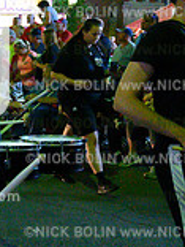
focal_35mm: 86
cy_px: 86
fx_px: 613
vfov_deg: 22.7
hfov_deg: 15.6
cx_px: -103
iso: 32000
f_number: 4
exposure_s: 1/400
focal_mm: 24
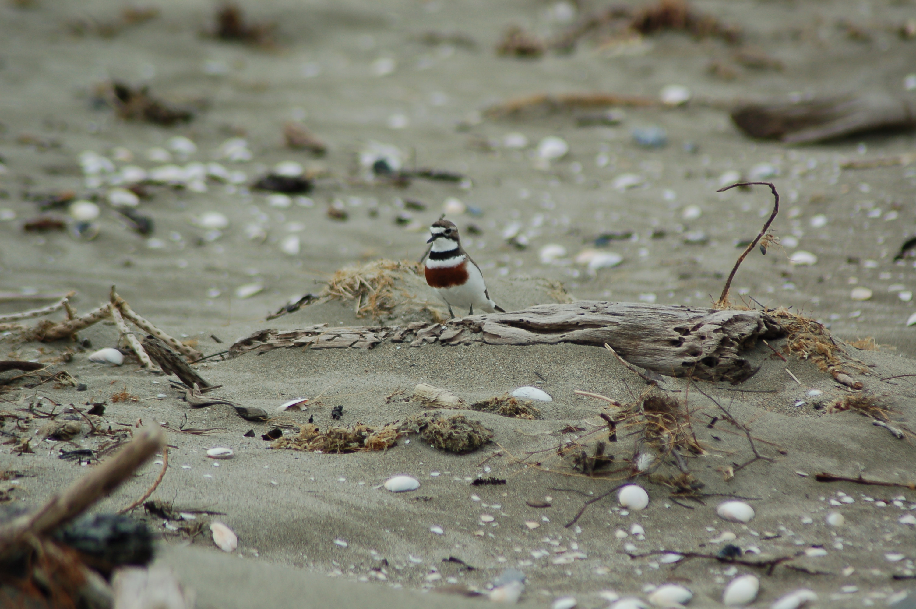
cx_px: 458
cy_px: 304
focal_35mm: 450
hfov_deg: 4.6
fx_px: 11440
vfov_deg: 3.0
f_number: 5.6
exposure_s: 1/1000
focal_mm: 300
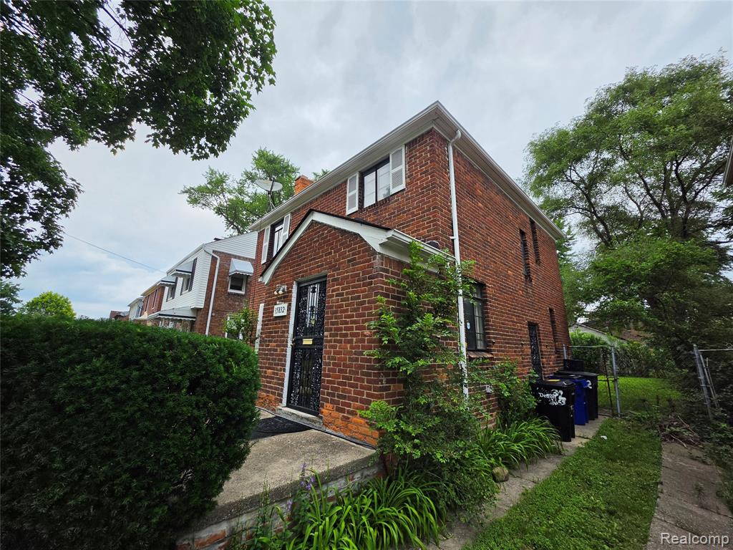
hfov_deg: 106.2
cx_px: 366
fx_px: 275
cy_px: 275
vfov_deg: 89.9
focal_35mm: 13
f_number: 1.9
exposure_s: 1/1339
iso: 32
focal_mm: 2.2
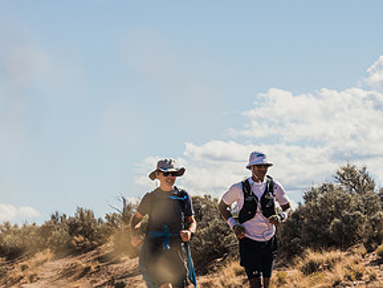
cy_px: 295
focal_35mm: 212
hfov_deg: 9.3
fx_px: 2347
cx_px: 228
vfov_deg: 7.0
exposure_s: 1/400
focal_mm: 88
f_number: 10
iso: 100
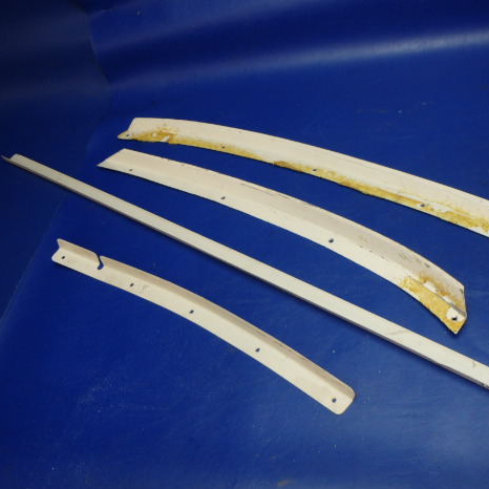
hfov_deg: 48.2
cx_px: 286
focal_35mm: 34
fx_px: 543
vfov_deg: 48.5
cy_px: 243
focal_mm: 5
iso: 200
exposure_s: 1/40
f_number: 3.9
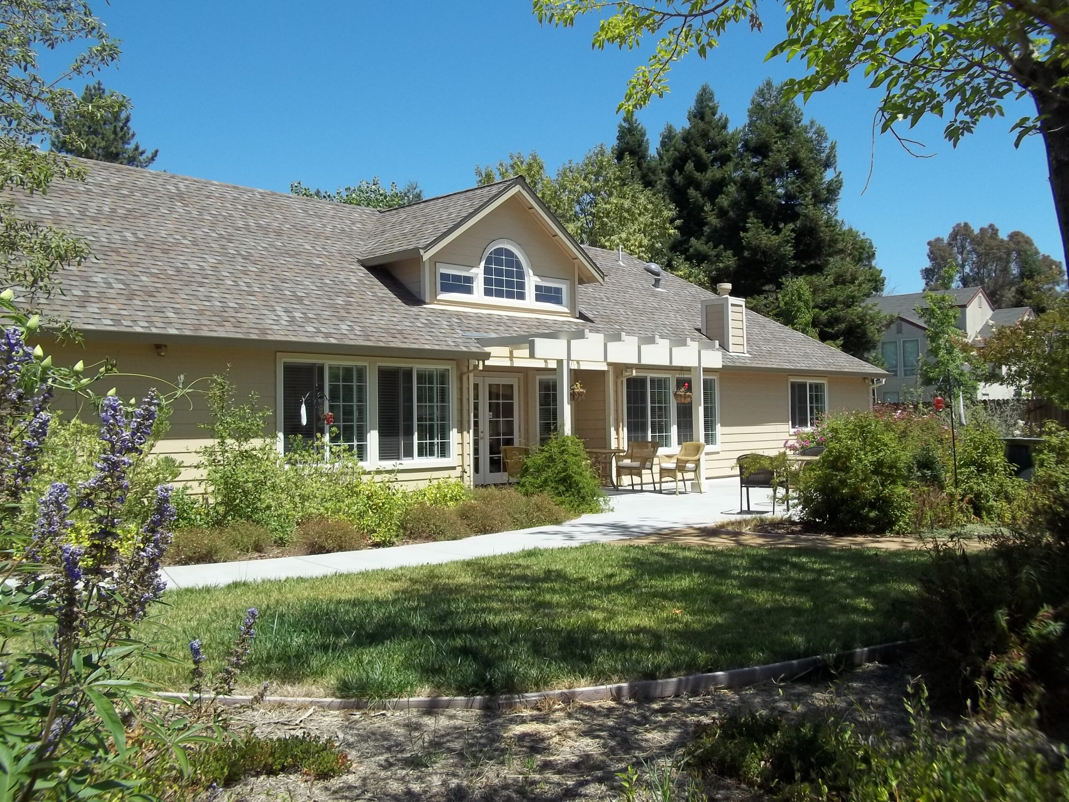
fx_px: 988
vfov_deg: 44.2
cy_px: 401
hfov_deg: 56.8
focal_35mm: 32
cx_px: 534
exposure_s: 1/125
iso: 64
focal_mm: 5.7
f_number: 8.8
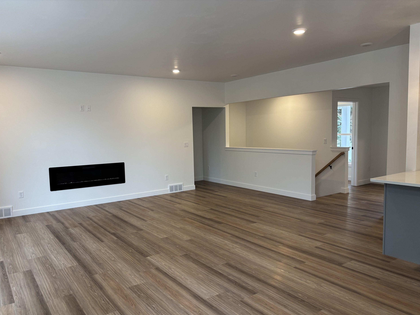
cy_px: 163
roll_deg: +2.0
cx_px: 203
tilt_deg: -6.3
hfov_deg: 65.3
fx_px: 328
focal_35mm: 27
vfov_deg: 51.4
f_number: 1.6
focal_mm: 5.96
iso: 80
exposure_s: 1/60
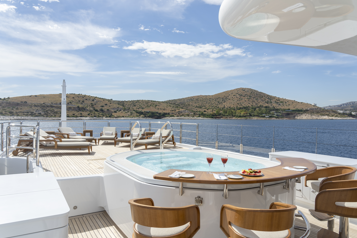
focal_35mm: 25
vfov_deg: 51.3
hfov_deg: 71.5
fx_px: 248
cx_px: 178
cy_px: 122
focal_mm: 24
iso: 100
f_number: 8
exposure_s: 1/640
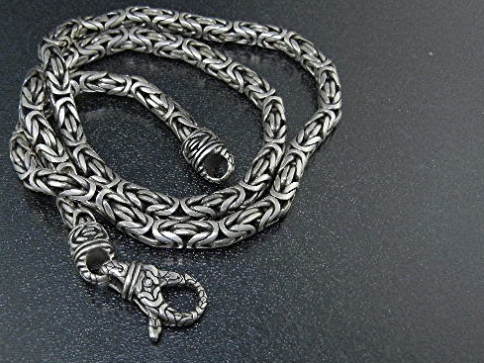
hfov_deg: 37.2
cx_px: 168
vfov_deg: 28.6
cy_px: 168
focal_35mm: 51
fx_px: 713
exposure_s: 1/30
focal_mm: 7.1
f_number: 7.4
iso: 800
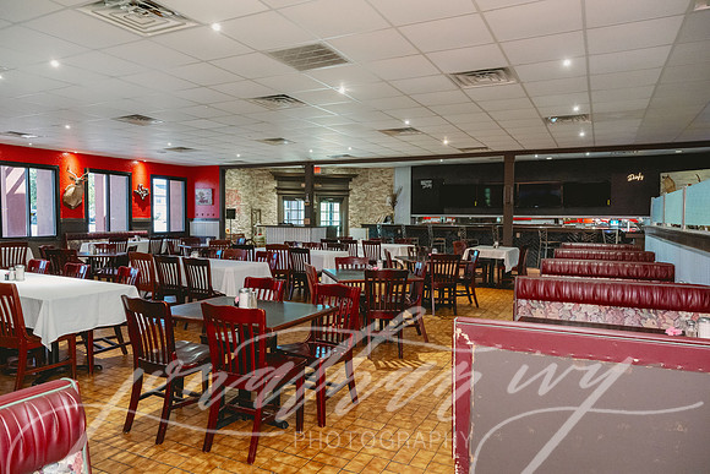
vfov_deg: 53.2
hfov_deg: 73.7
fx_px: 473
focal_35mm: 24
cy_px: 237
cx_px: 355
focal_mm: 24
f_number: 7.1
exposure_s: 1/20
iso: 3200
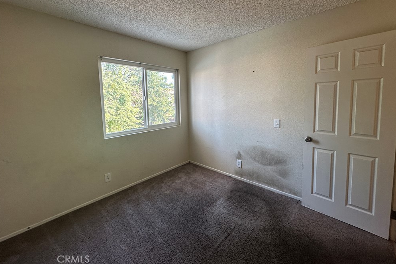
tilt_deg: -2.5
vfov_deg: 76.8
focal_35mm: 15
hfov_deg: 100.4
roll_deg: +1.5
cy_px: 112
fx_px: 165
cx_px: 202
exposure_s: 1/99
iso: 80
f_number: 2.2
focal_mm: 2.22
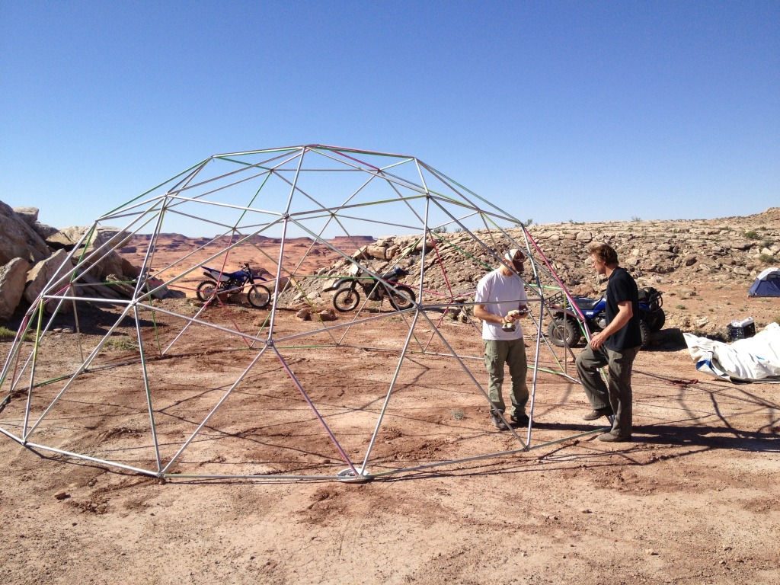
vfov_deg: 40.7
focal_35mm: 35
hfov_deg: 52.6
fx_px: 789
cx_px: 390
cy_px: 292
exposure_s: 1/1972
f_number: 2.4
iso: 50
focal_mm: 4.28
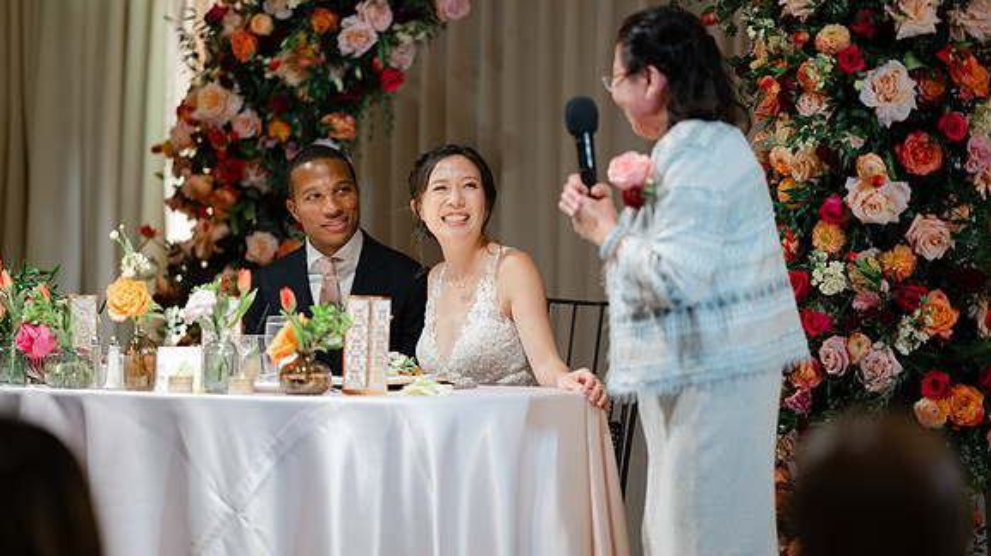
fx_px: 2968
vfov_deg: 10.7
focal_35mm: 113
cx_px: 496
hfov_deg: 19.0
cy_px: 248
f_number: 1.4
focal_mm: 105
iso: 250
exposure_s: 1/125
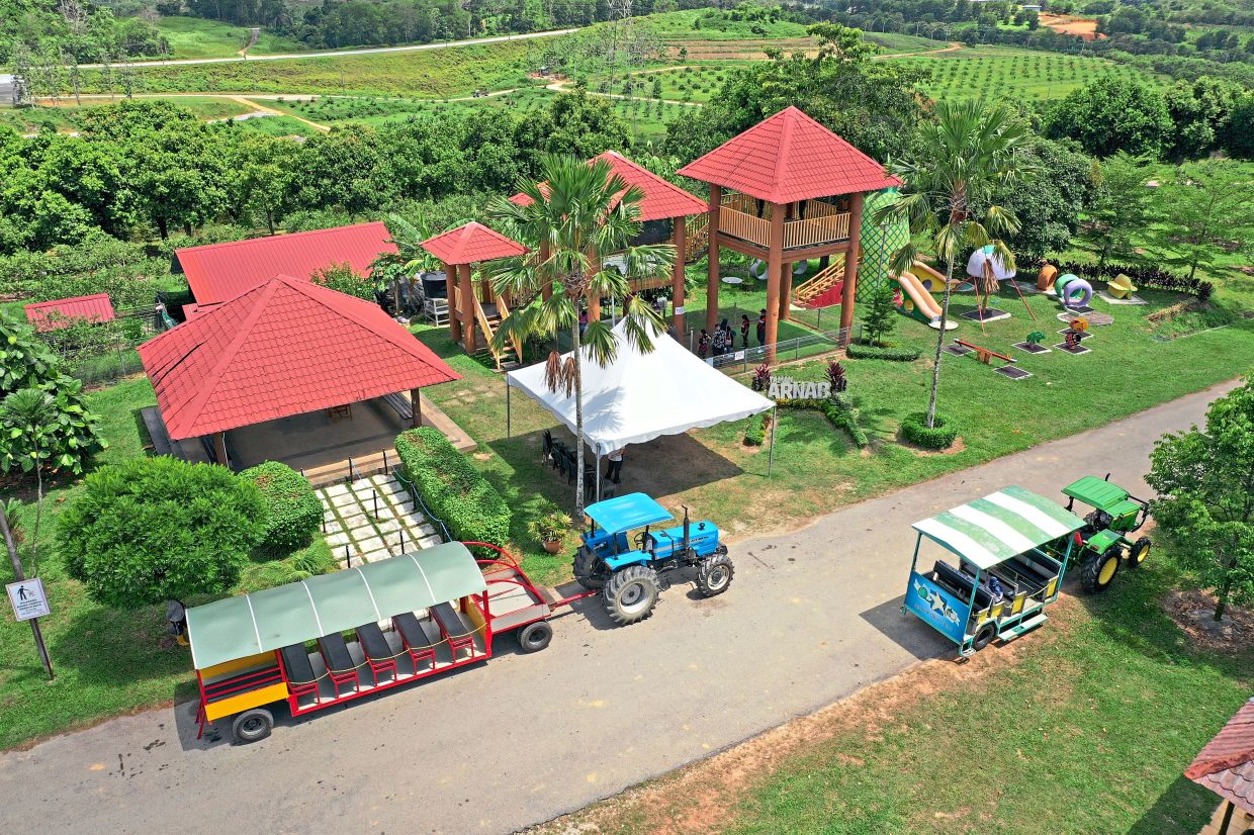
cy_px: 418
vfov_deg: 46.4
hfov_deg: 65.5
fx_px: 975
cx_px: 627
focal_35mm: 28
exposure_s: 1/400
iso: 100
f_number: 5.6
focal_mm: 10.26
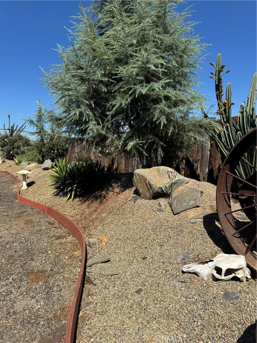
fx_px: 238
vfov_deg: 71.6
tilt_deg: -3.1
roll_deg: -0.2
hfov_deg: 56.8
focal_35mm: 24
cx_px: 128
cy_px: 172
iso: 80
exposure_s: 1/4950
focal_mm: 6.76
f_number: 1.78
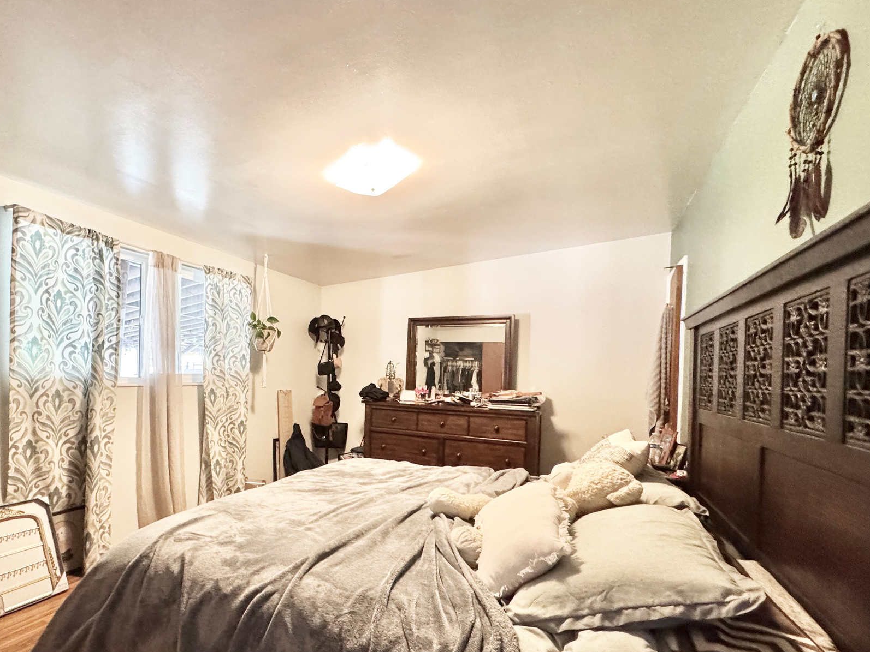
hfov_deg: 86.3
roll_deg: -2.4
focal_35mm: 18
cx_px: 336
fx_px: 452
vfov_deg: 71.1
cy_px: 380
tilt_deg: -1.8
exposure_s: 1/60
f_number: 2.2
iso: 640
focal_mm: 2.22
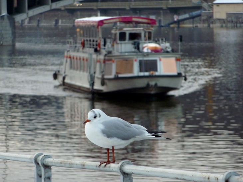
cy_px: 91
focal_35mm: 300
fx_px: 2105
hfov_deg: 6.6
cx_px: 122
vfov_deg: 5.0
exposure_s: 1/125
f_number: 4.9
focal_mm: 49.2
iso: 320
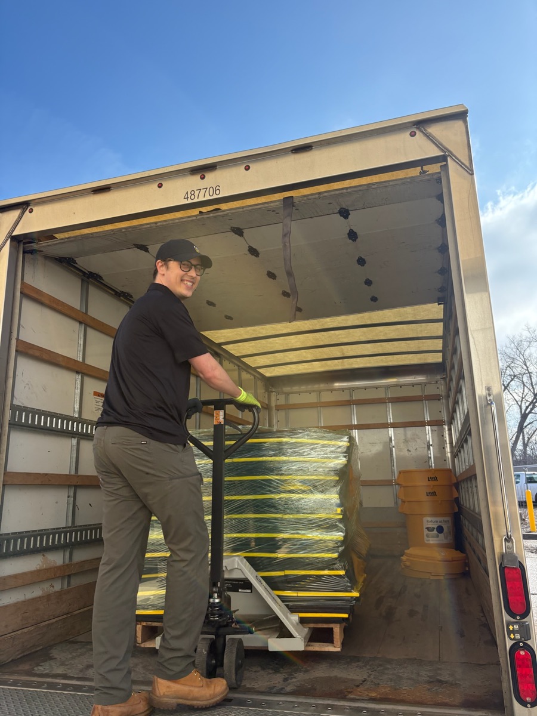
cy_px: 358
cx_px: 268
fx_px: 538
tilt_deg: +12.9
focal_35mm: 26
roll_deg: +0.3
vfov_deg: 67.3
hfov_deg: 53.1
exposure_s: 1/2208
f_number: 1.6
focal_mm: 5.96
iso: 64
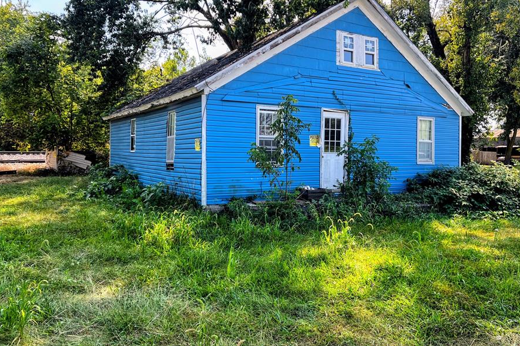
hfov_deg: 60.1
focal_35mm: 31
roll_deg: -1.0
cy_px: 158
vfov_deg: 42.3
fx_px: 448
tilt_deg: -0.6
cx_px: 291
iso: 50
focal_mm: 5.7
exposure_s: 1/814
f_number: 1.5
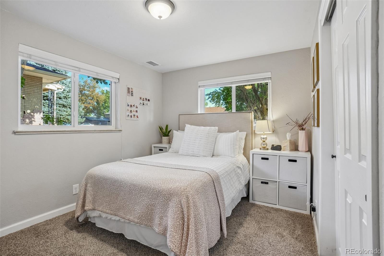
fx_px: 176
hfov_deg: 95.0
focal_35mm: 16
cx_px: 192
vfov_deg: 72.0
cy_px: 128
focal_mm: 11
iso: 400
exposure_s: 1/15
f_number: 8
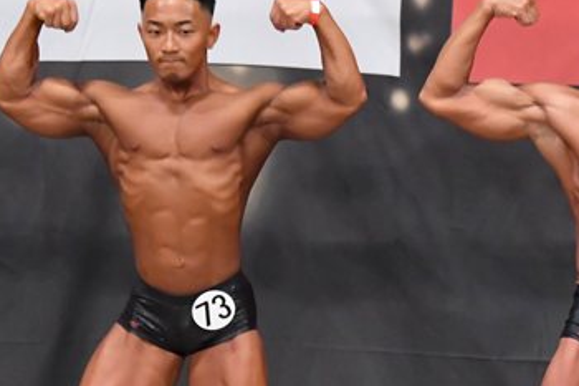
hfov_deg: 4.1
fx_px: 8005
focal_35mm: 498
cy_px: 315
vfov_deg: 2.8
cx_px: 469
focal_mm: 150
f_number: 5.6
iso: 6400
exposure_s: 1/400
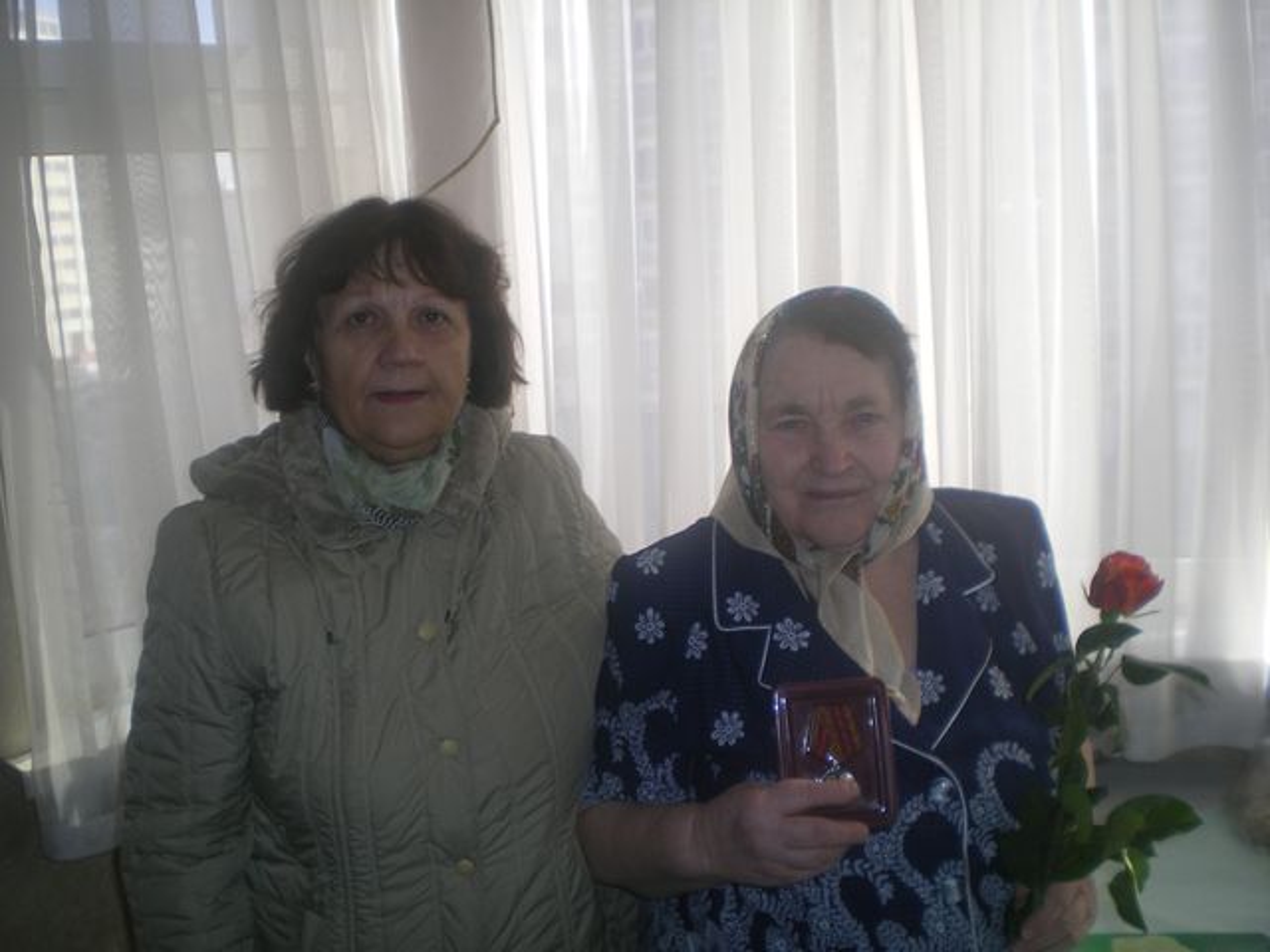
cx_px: 635
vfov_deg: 37.7
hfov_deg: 49.0
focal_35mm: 38
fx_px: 1394
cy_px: 476
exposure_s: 1/125
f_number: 3.1
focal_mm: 6.3
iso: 64
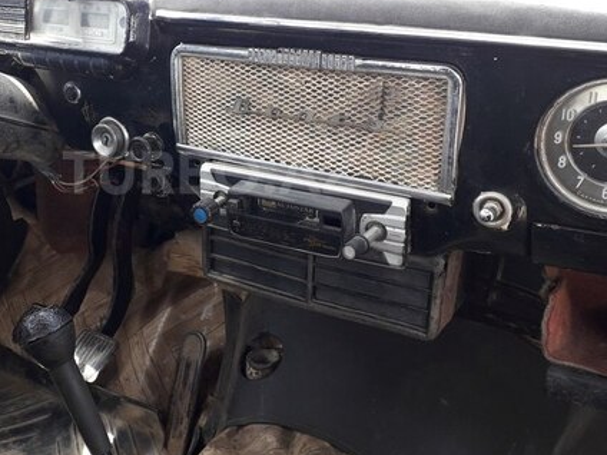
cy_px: 172
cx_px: 209
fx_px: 736
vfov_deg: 34.2
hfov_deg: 44.2
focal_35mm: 42
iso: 50
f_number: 1.9
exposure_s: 1/100
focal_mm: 3.6
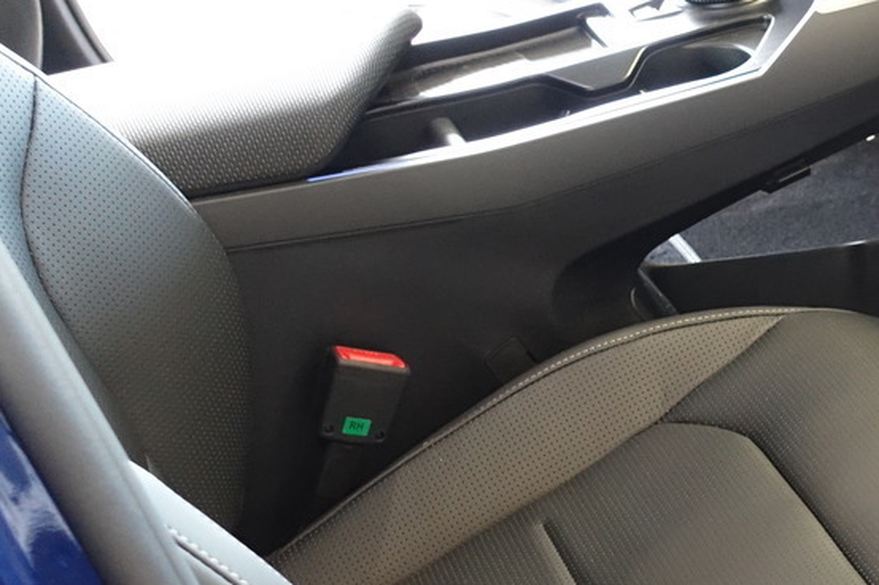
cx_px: 973
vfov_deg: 16.0
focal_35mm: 85
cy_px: 429
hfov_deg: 22.5
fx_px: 2074
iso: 800
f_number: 2.5
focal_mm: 10.81
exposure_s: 1/25
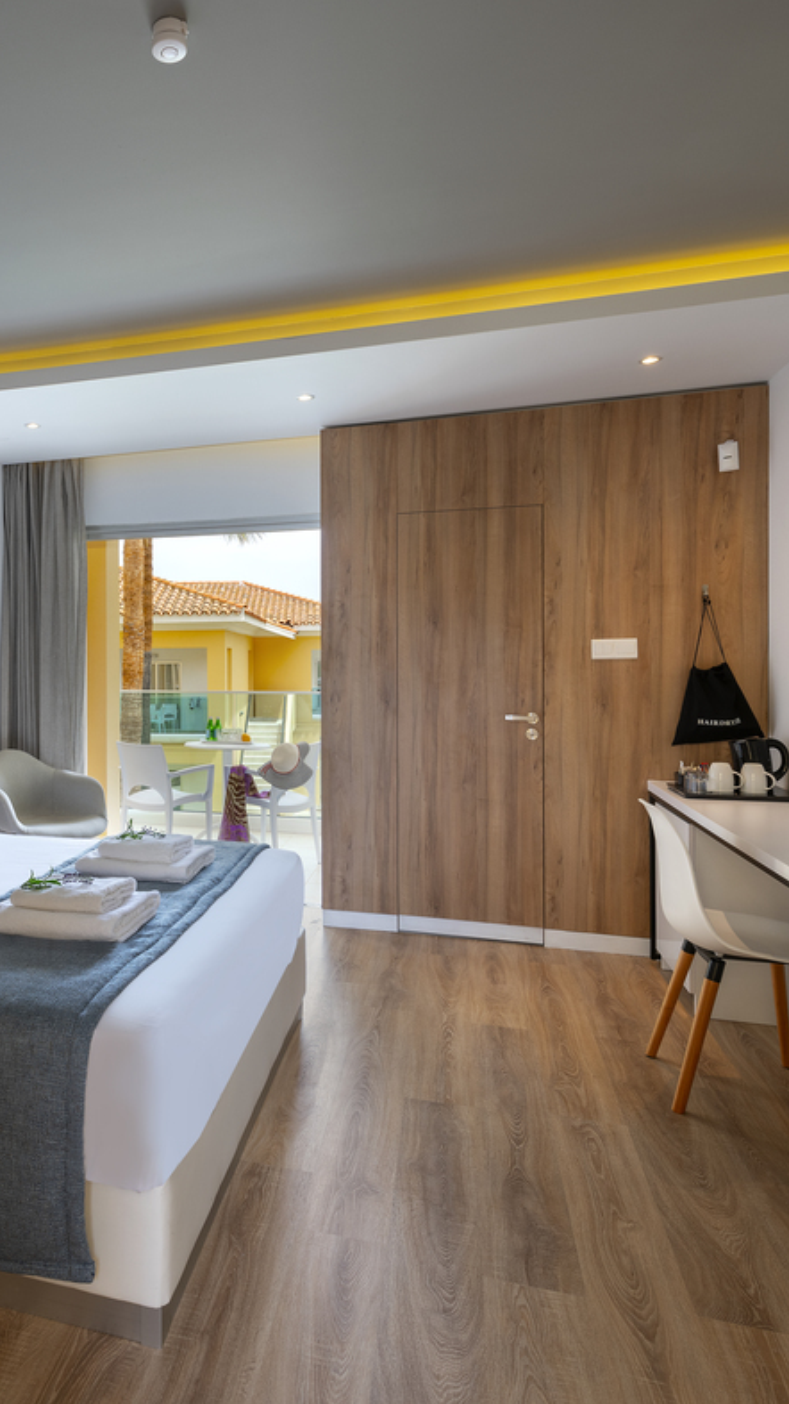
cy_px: 693
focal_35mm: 24
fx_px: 893
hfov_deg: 45.4
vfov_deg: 76.3
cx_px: 162
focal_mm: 15
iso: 100
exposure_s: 1/125
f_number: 11
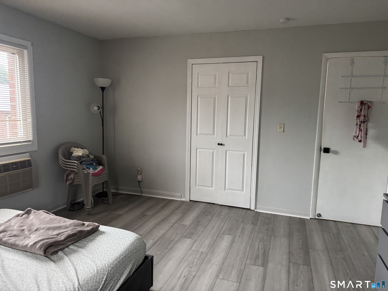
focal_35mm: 24
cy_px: 146
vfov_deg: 56.8
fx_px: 269
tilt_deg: -6.9
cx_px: 194
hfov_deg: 71.6
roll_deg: -1.6
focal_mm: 6.76
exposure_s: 1/60
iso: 500
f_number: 1.78
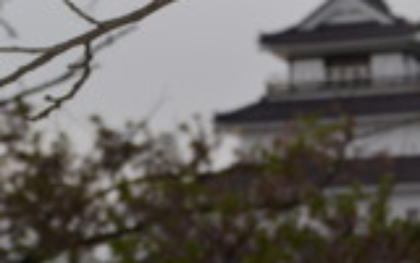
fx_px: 2072
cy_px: -74
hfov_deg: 11.5
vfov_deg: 7.2
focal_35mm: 181
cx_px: 402
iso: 100
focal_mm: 42
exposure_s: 1/200
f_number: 7.1
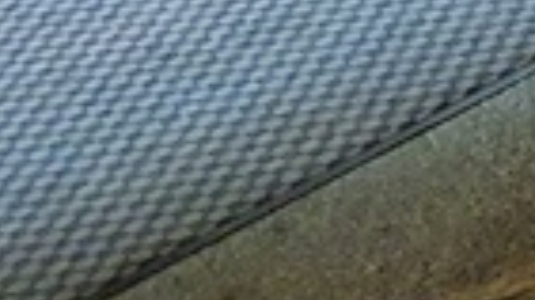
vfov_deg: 5.1
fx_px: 2849
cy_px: -1029
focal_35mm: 201
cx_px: 1400
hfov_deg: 9.3
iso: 640
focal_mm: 4.32
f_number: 1.7
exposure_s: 1/30
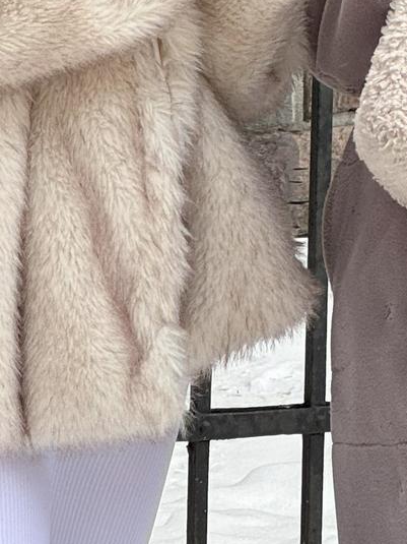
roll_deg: -0.4
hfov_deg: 5.2
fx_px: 4517
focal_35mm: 288
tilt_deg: -0.2
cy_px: -290
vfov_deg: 6.8
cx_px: 290
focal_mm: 9
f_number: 2.8
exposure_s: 1/99
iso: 64
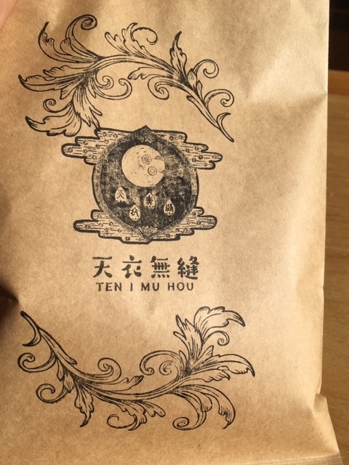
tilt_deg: -47.2
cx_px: 174
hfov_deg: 48.2
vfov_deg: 61.7
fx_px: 390
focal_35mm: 29
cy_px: 232
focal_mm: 4.15
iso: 25
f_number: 2.2
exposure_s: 1/2481
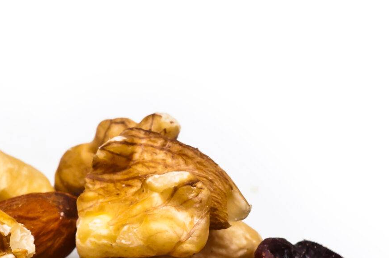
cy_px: 342
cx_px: -33
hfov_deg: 11.5
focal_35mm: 177
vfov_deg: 7.6
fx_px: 1910
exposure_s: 1/60
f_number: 14
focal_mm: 40
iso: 100
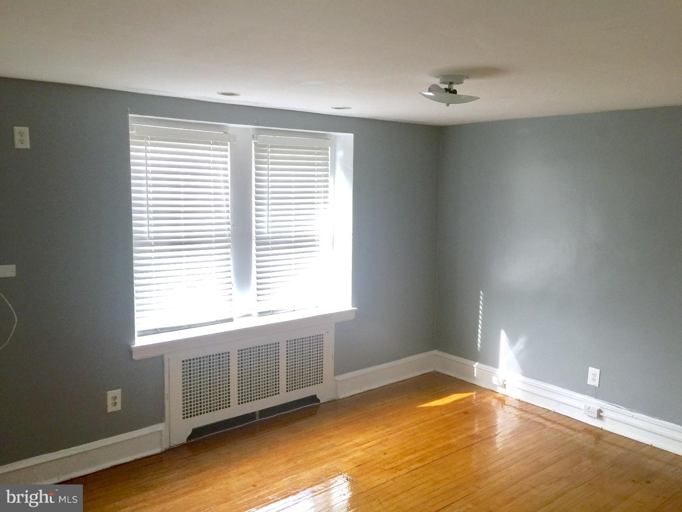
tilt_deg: -7.1
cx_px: 341
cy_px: 256
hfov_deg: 61.7
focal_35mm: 29
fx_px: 571
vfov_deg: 48.2
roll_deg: -2.1
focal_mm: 4.15
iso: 50
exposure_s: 1/30
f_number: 2.2
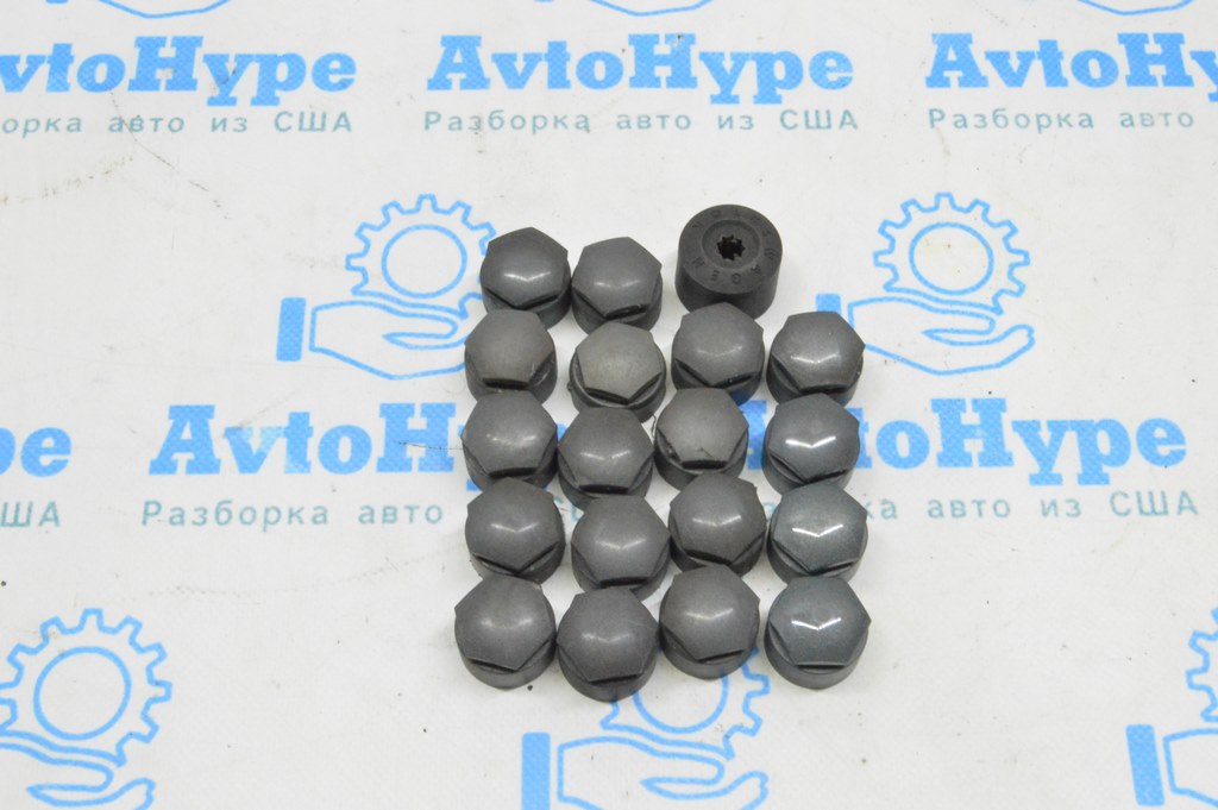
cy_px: 405
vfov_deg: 28.0
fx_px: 1623
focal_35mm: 48
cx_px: 609
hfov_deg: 41.1
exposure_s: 1/15
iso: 6400
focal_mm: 32
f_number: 20
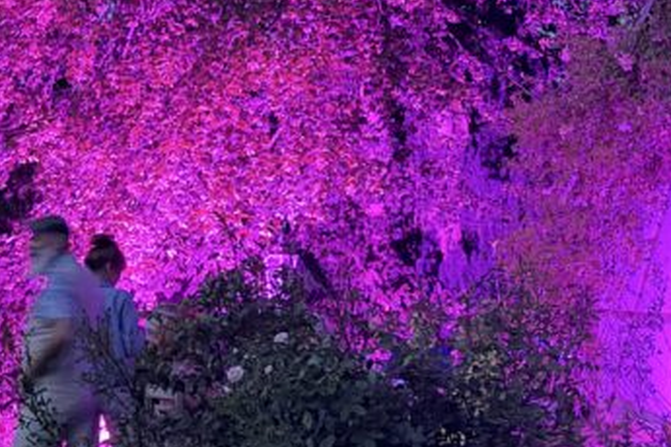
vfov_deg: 18.2
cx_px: 477
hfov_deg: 27.1
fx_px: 1379
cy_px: 86
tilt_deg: +10.8
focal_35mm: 74
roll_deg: +1.9
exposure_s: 1/15
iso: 2500
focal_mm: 6.76
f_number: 1.78
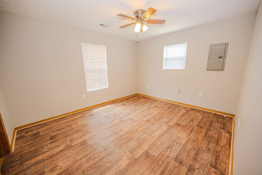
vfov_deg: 81.2
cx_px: 131
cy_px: 88
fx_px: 102
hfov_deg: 104.2
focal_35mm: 14
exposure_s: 1/200
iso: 2000
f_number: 4
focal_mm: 14
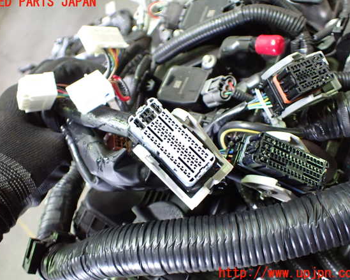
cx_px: 171
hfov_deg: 55.7
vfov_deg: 45.8
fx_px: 331
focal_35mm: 32
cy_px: 138
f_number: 2.3
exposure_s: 1/40
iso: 800
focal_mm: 5.4
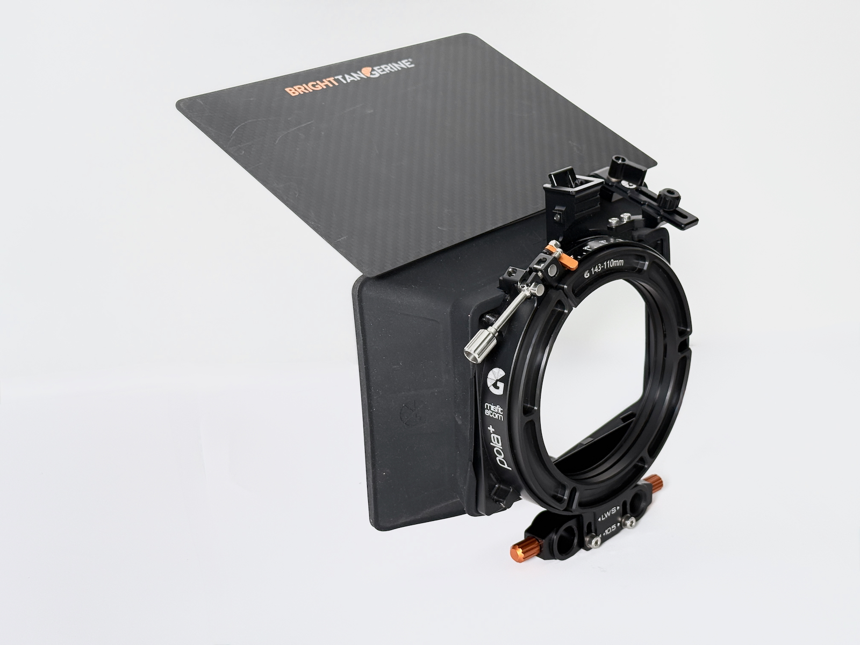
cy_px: 322
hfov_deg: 39.7
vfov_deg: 30.3
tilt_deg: -16.7
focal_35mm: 48
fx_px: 1193
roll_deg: -0.5
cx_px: 430
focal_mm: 6.76
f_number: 1.78
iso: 125
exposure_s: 1/146
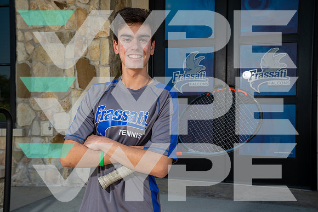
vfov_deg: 29.3
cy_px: 106
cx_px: 159
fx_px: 406
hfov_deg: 42.7
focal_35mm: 46
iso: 200
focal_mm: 46
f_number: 8
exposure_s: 1/250
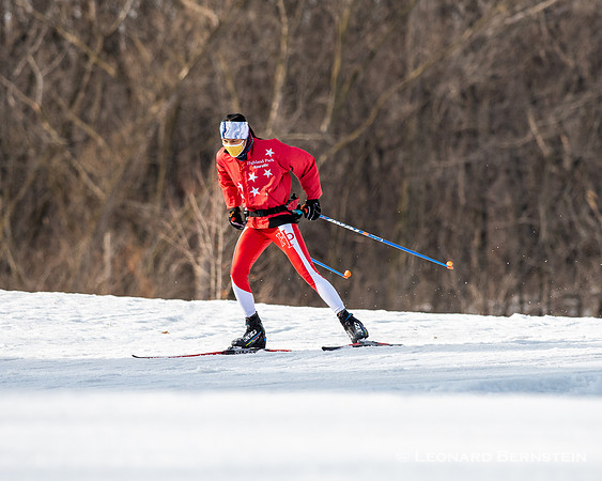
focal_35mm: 550
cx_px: 310
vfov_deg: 2.8
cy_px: 261
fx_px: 9796
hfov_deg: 3.5
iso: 400
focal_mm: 300
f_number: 5.6
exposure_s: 1/2000
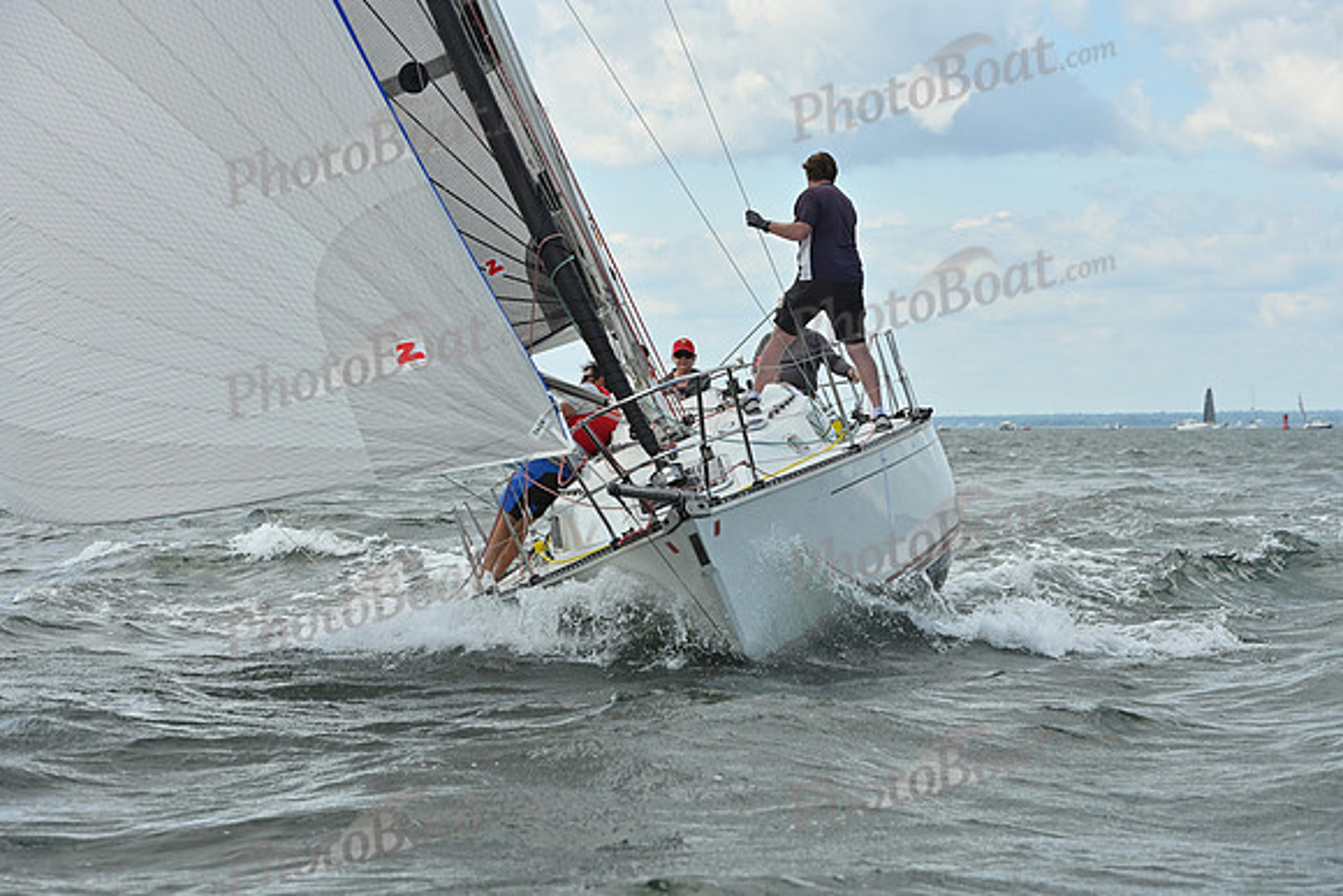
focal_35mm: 100
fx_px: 3731
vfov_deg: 13.7
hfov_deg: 20.4
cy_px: 448
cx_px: 672
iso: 250
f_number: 7.1
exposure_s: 1/1250
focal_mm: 100
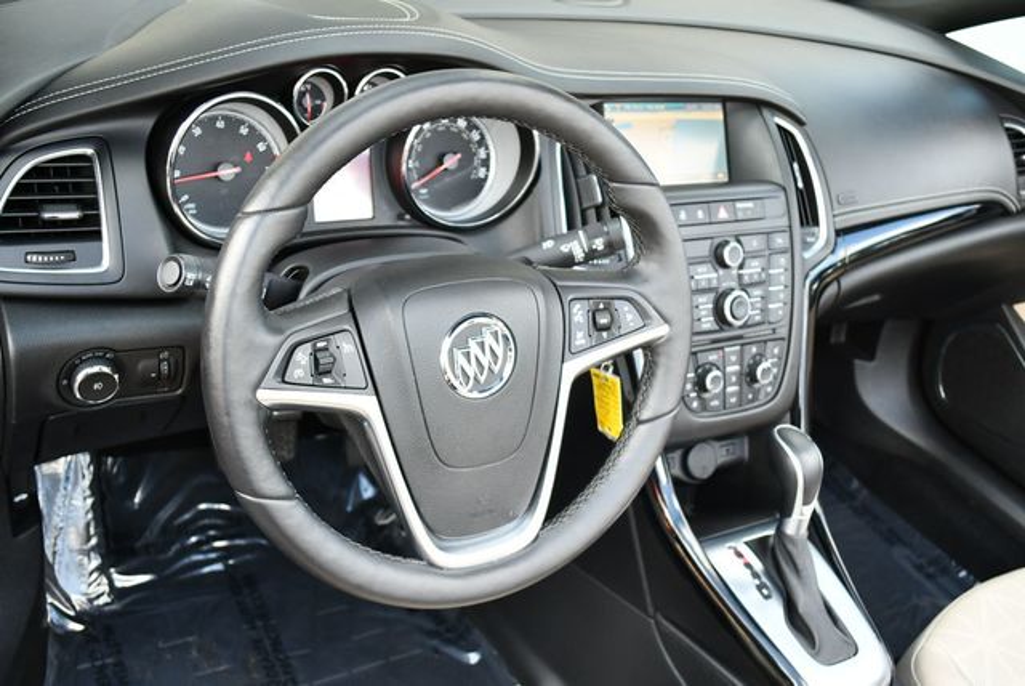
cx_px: 512
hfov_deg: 53.1
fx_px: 1026
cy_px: 343
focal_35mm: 36
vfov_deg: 36.9
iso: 560
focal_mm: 18
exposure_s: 1/250
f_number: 3.5
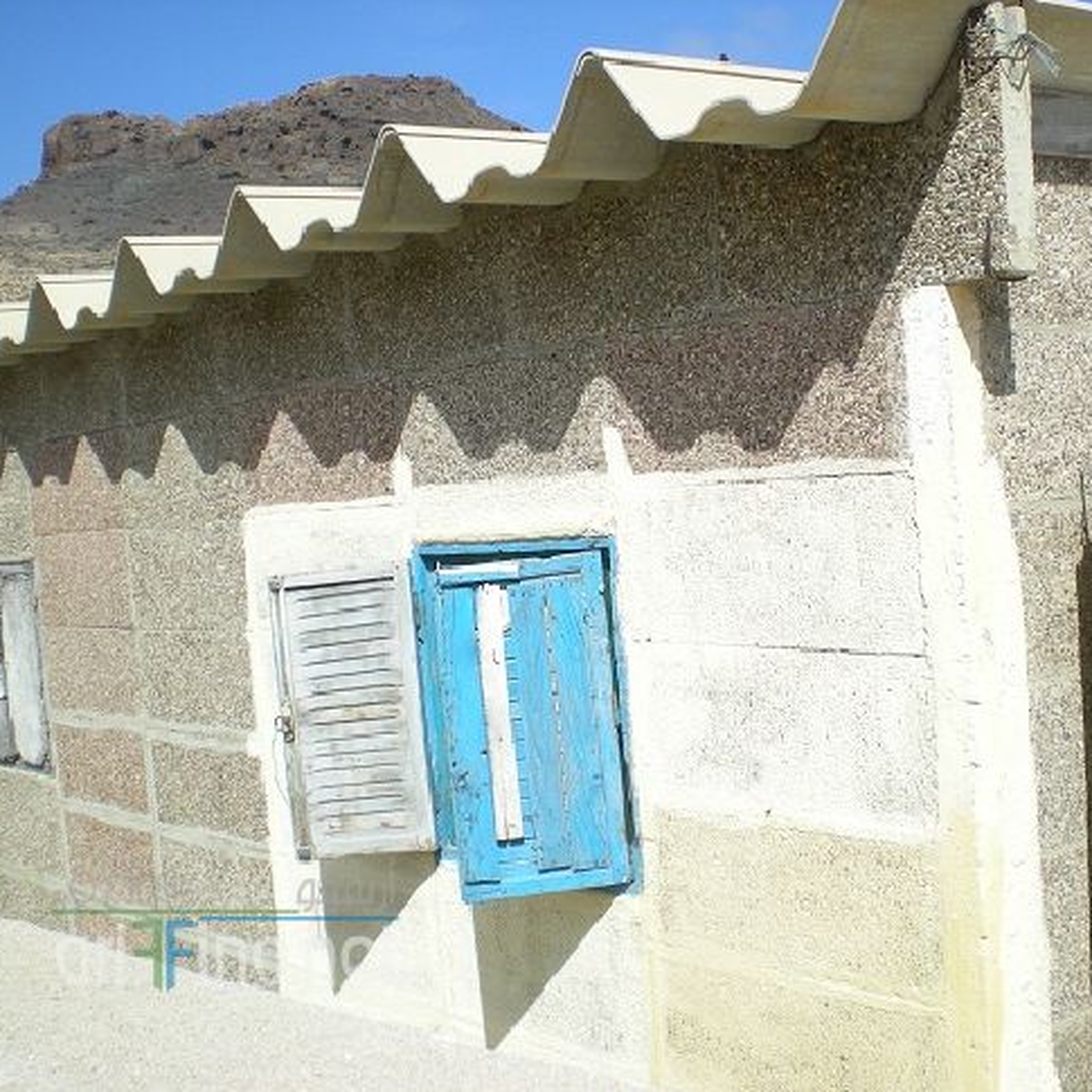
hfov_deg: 37.3
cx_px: 680
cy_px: 546
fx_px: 1606
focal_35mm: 45
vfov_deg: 37.6
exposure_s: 1/390
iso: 50
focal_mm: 6.3
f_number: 4.6
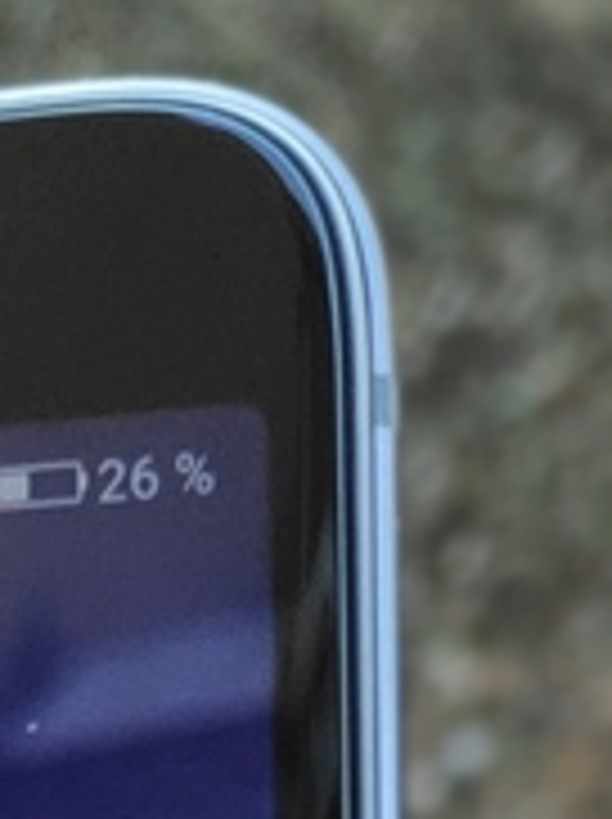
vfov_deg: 11.7
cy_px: 2246
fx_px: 2812
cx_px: -594
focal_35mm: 119
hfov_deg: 11.3
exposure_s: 1/100
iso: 131
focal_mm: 3.94
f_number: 1.9
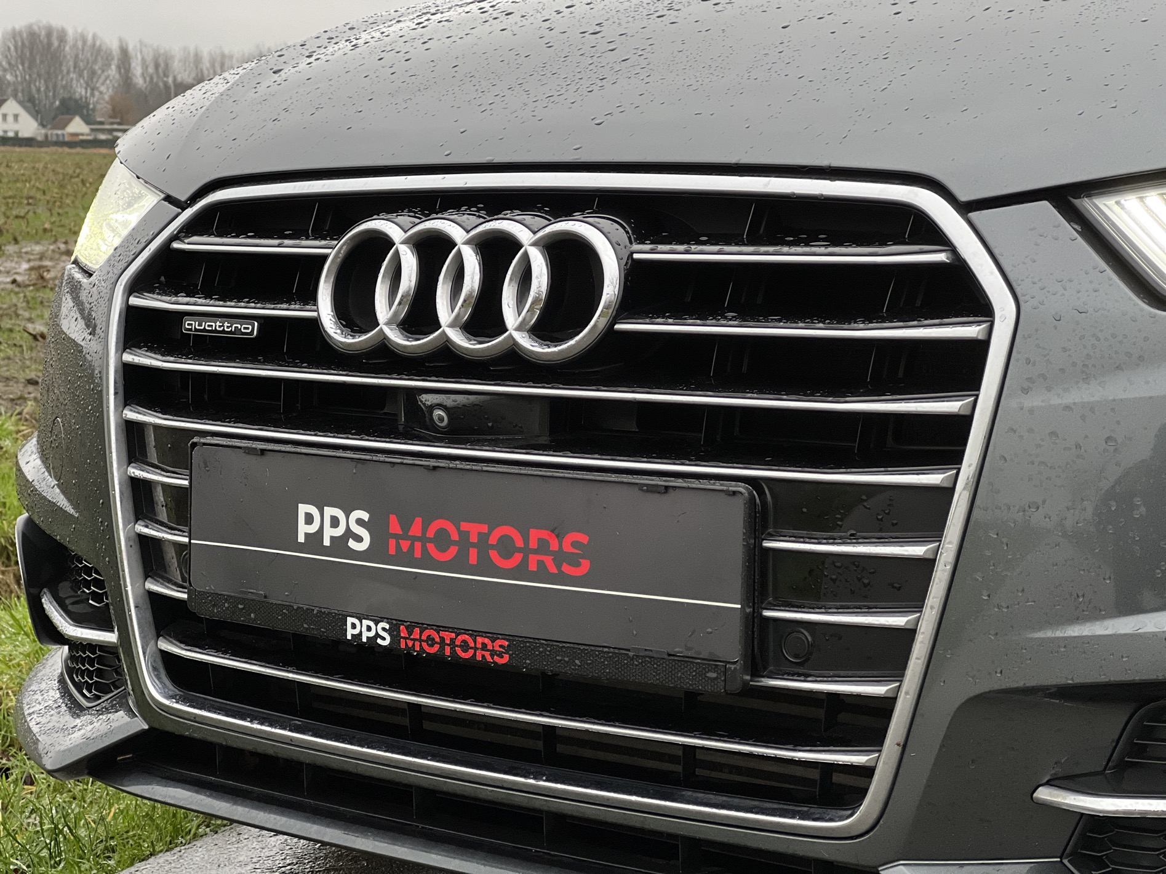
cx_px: 583
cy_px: 437
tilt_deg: -5.5
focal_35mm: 77
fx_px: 2593
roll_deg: -0.6
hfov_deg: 25.3
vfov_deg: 19.1
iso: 125
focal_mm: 9
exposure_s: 1/121
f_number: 2.8
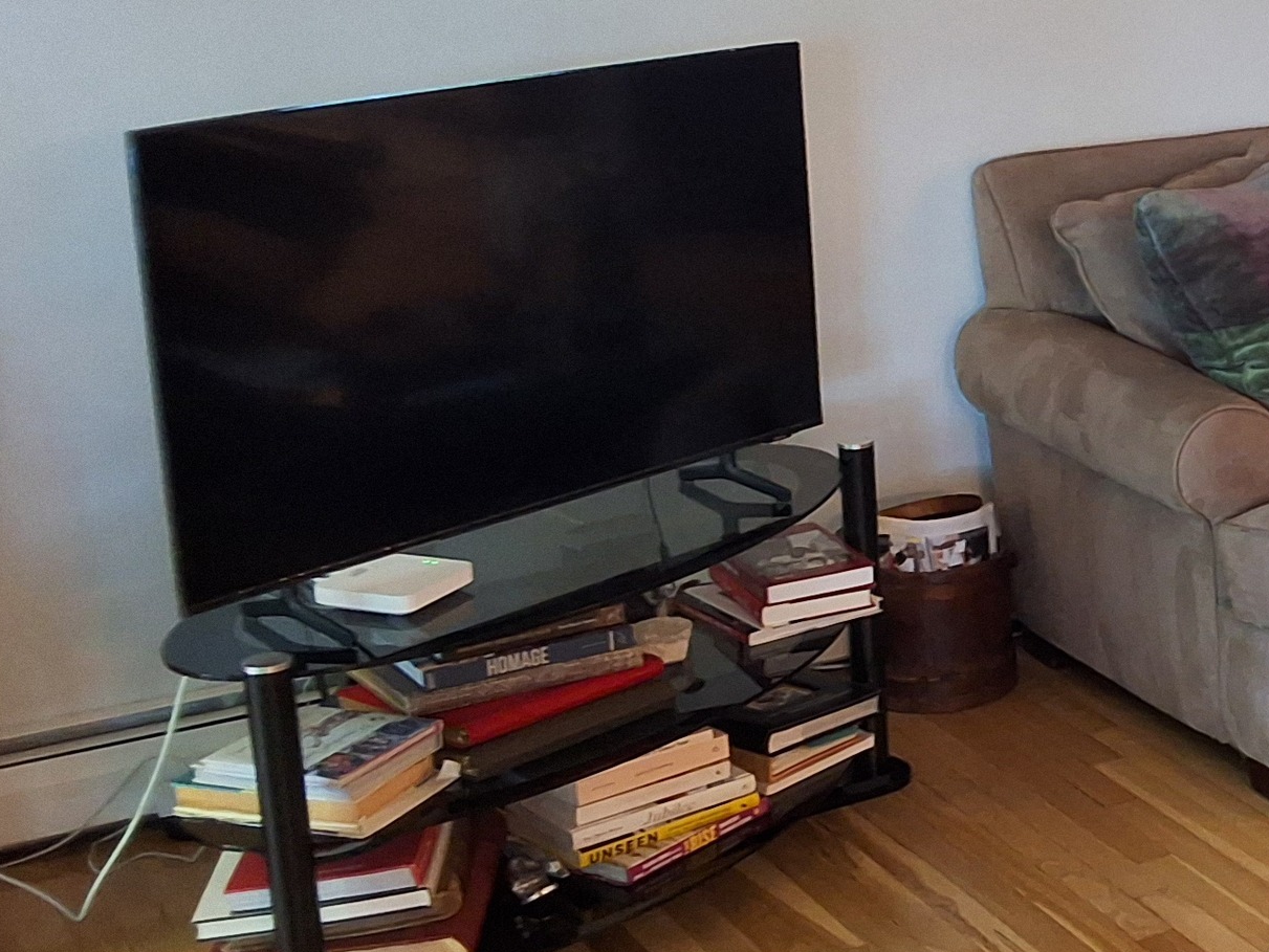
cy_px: 352
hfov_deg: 24.7
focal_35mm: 71
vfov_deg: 20.7
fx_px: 2604
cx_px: 1534
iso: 160
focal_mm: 2.91
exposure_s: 1/30
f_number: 1.9
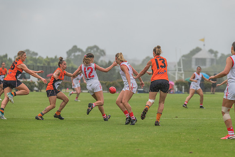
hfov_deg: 7.5
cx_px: 118
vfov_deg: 5.0
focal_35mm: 273
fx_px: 1783
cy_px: 78
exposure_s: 1/2000
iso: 800
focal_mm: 270
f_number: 7.1
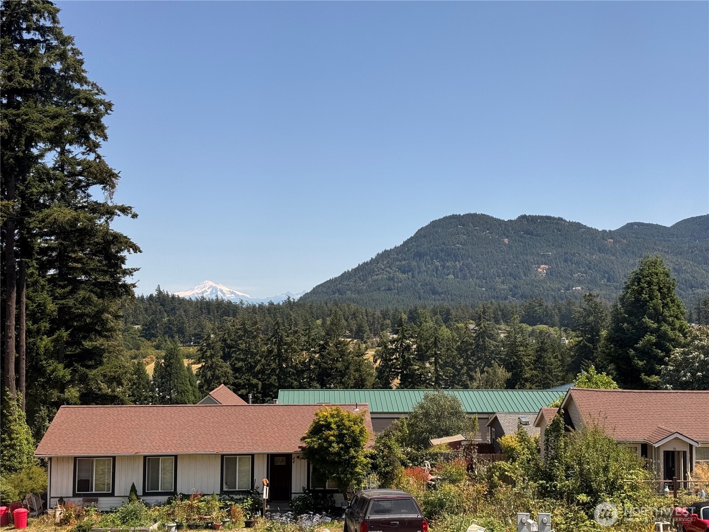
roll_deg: -0.2
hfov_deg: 39.7
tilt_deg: +1.8
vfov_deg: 30.3
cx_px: 354
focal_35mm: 48
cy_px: 266
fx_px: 983
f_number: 1.78
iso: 64
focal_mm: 6.76
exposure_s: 1/3425
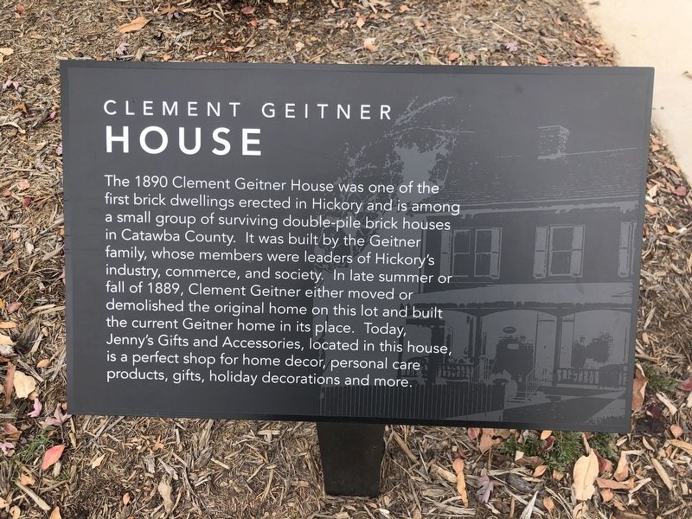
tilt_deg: -52.5
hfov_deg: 63.4
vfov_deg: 49.7
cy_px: 260
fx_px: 560
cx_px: 346
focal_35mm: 28
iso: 20
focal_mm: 4
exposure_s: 1/747
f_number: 1.8
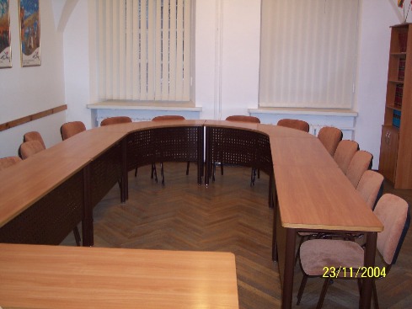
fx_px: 452
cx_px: 206
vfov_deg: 37.7
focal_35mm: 38
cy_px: 154
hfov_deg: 49.0
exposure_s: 1/30
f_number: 2.8
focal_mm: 8
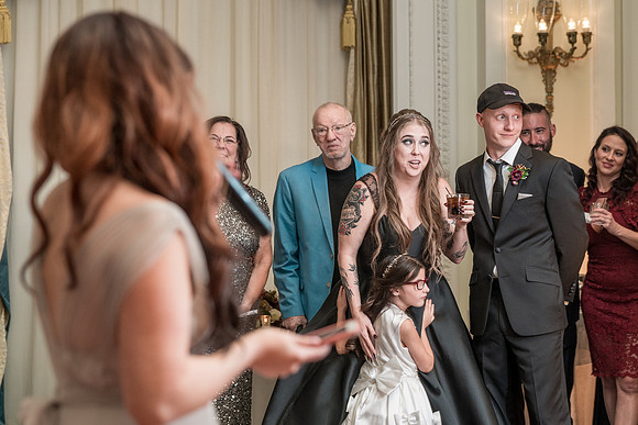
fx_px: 1618
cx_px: 338
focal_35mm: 91
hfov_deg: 22.3
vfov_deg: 15.0
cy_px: 225
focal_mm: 84
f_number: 4
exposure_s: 1/200
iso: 2000
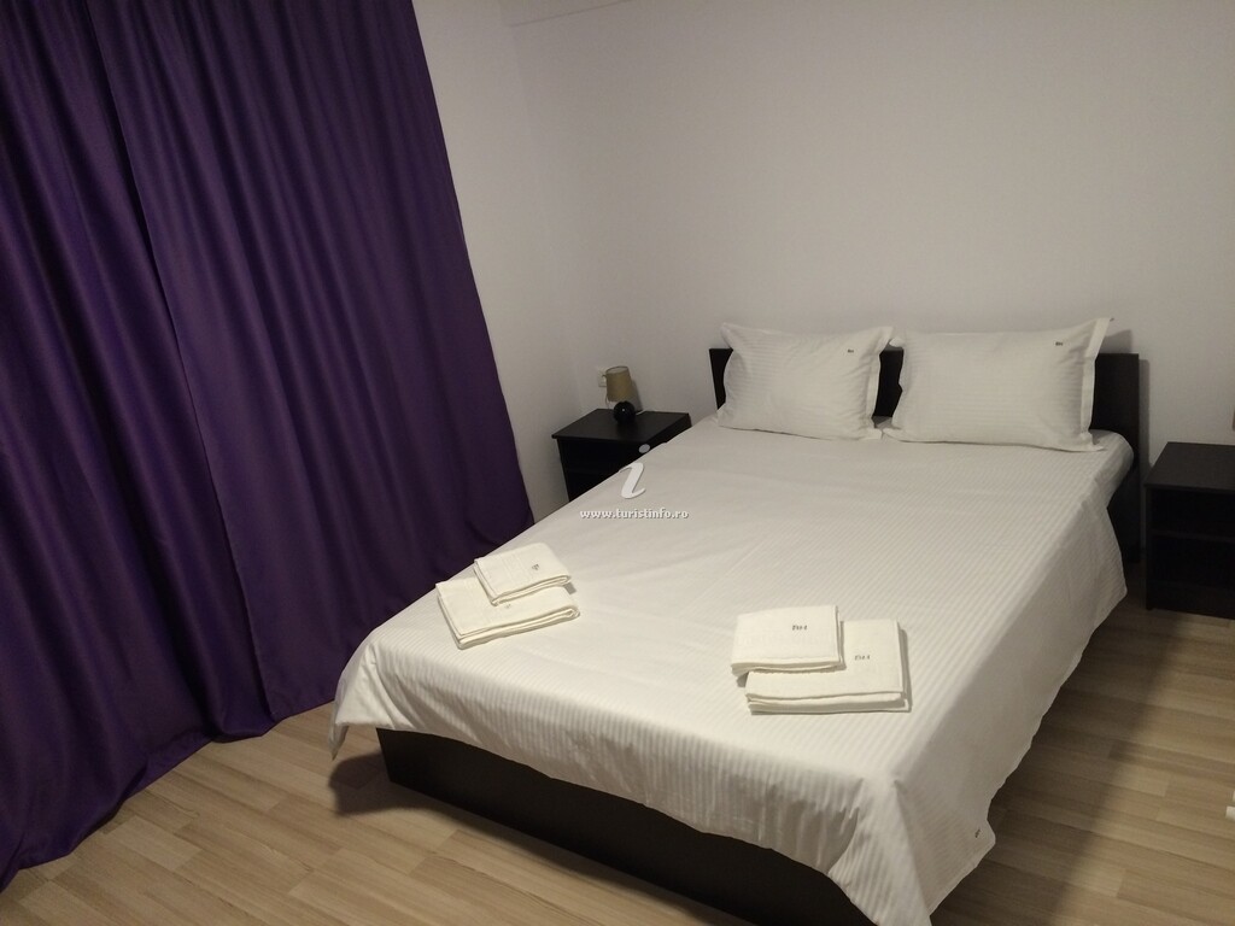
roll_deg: +9.9
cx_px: 618
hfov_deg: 61.7
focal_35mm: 29
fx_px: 1035
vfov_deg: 48.2
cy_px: 463
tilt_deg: -19.8
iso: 160
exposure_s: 1/30
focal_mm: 4.15
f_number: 2.2
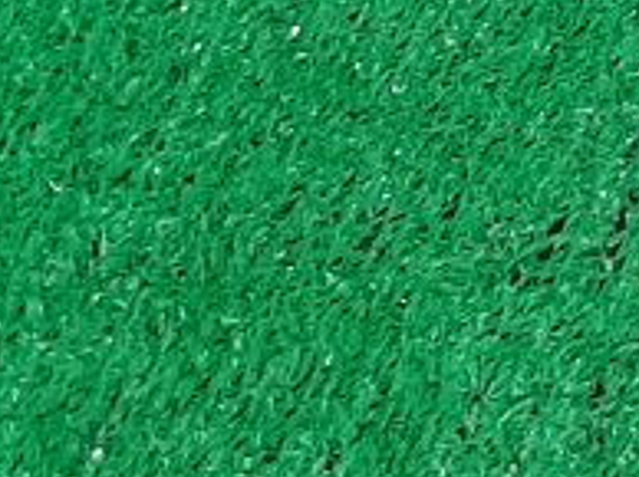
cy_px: -339
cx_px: 2190
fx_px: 3558
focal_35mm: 193
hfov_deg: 8.1
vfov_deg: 7.5
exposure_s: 1/50
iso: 110
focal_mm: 3.93
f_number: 1.7
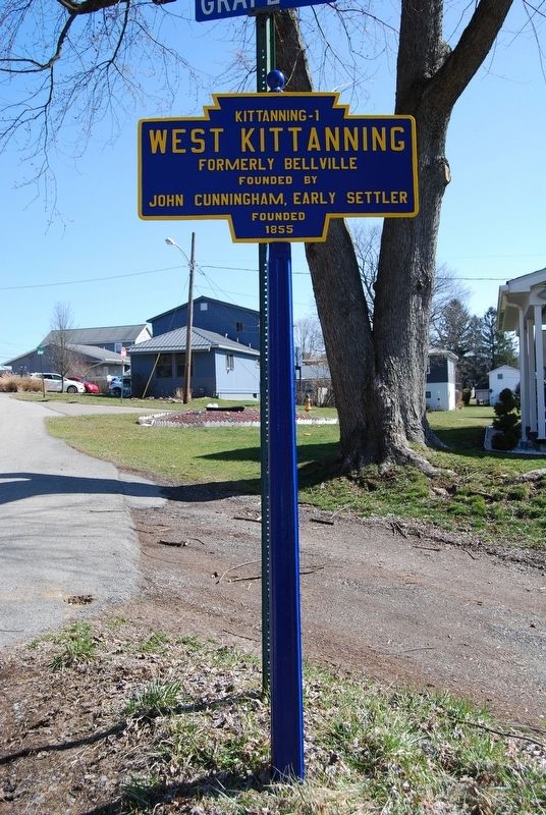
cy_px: 408
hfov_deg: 38.5
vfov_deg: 55.0
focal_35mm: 34
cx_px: 273
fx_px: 782
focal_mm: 23
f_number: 7.1
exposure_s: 1/200
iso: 100
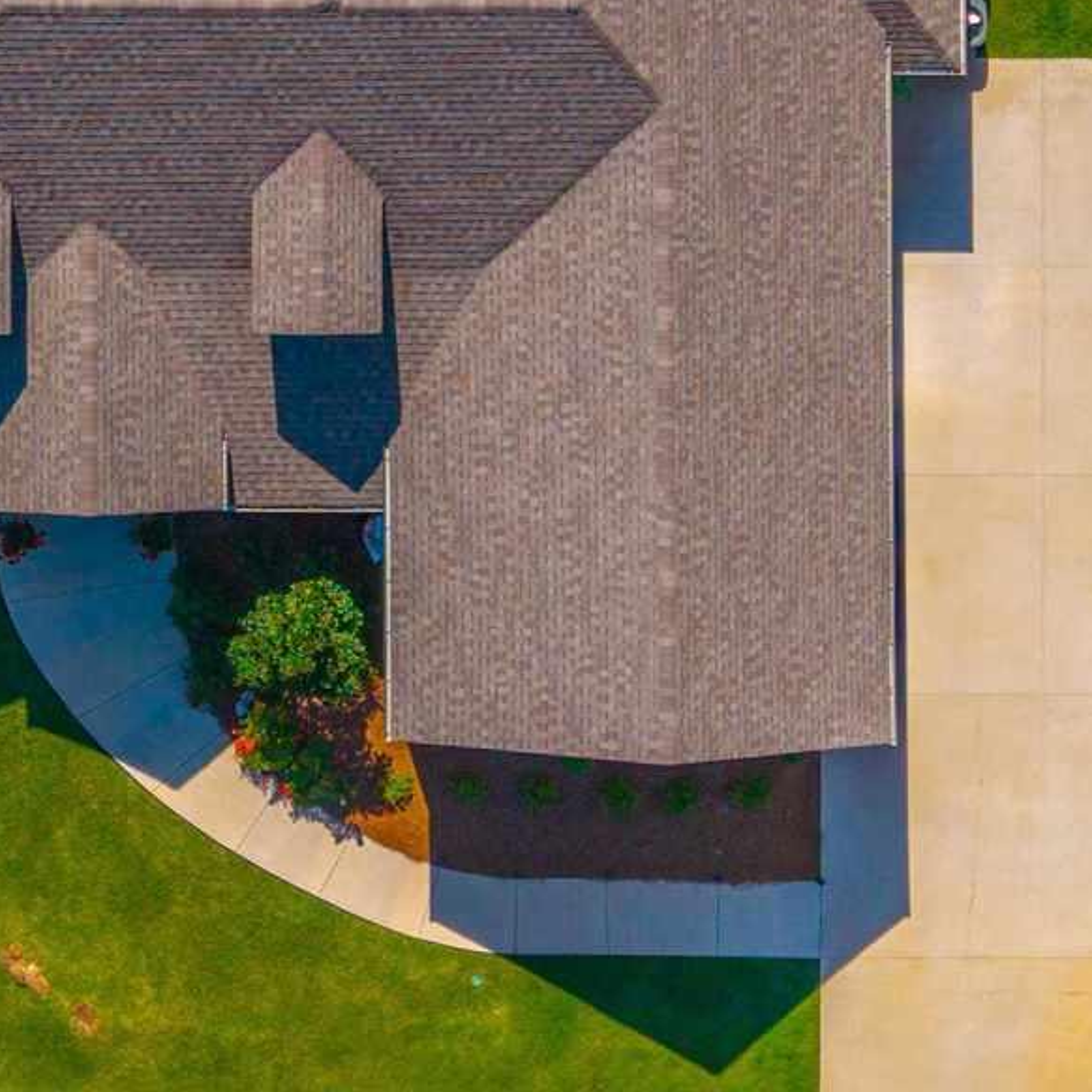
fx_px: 3997
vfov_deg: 15.4
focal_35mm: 112
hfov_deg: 15.3
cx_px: 53
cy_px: 192
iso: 100
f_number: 1.8
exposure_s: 1/3200
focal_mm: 8.67
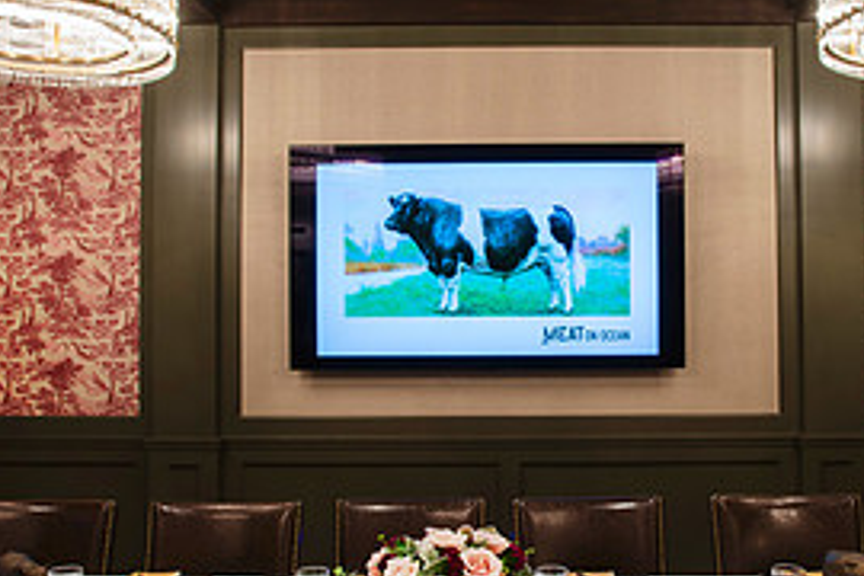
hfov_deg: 51.4
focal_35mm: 37
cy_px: 302
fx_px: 888
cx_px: 534
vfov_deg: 35.9
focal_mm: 17
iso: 200
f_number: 22
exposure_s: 5
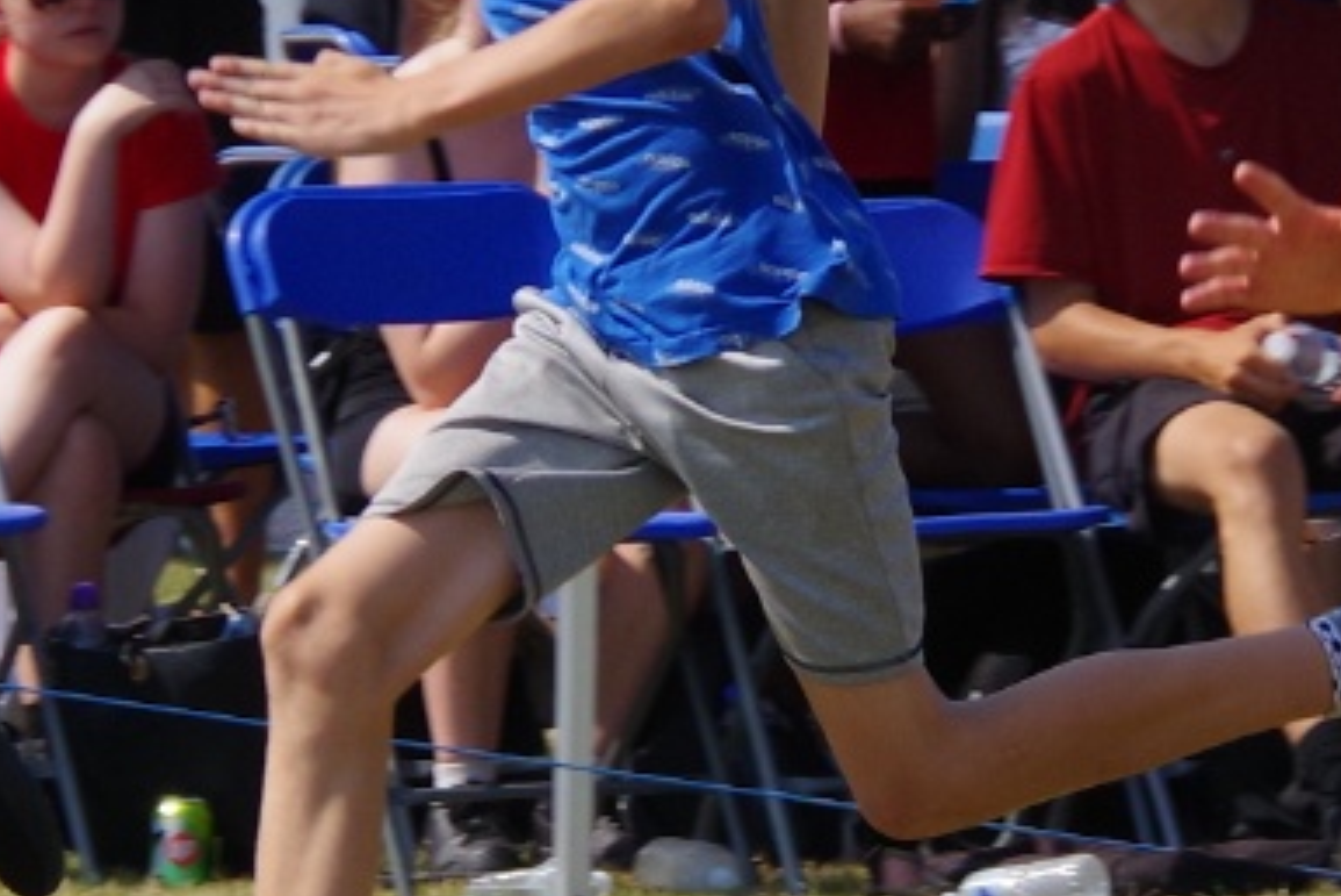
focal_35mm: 685
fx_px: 25524
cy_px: 790
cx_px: 1052
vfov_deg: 2.0
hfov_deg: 3.0
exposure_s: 1/1000
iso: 400
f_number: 8
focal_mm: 88
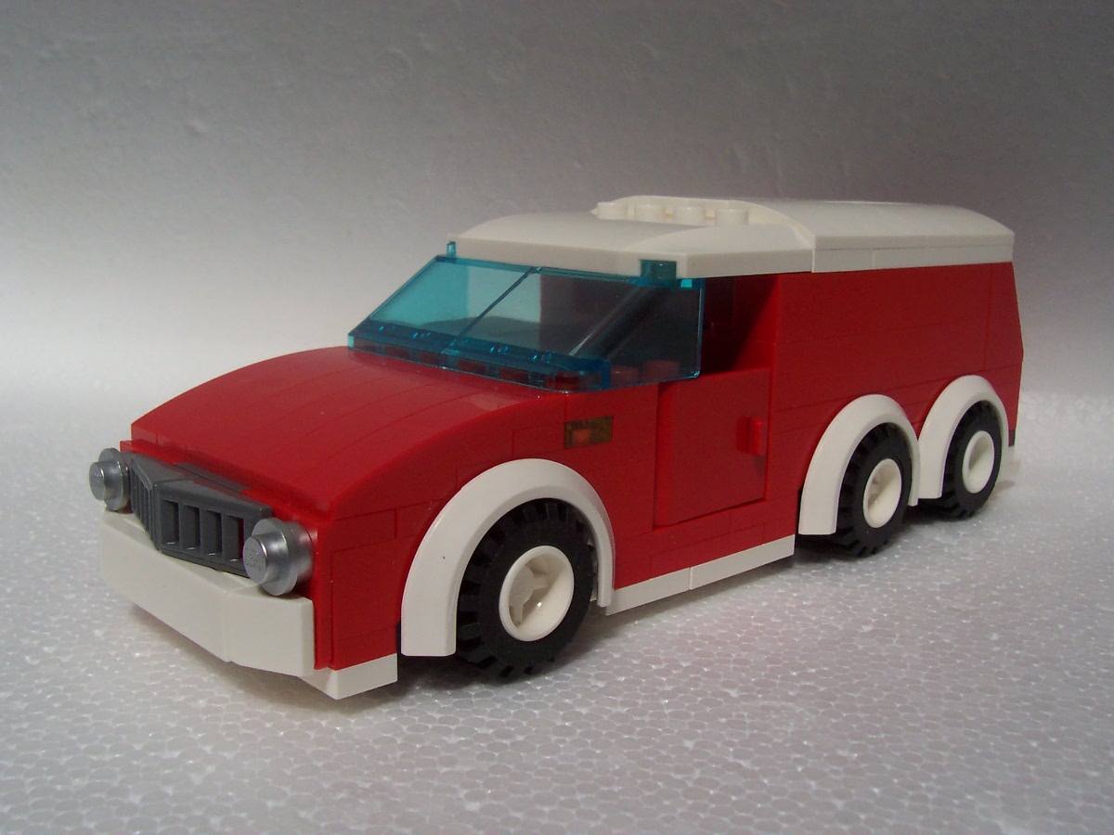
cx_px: 557
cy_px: 418
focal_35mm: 37
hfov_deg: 50.1
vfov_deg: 38.7
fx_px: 1191
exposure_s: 1/1000
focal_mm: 5.6
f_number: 5.6
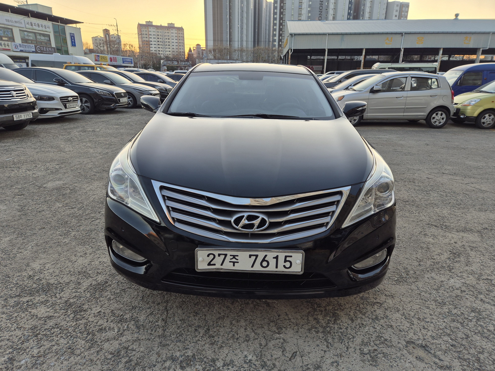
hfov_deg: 73.9
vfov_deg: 58.9
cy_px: 186
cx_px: 248
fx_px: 329
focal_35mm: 23
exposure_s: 1/180
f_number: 1.8
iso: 25
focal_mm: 5.4
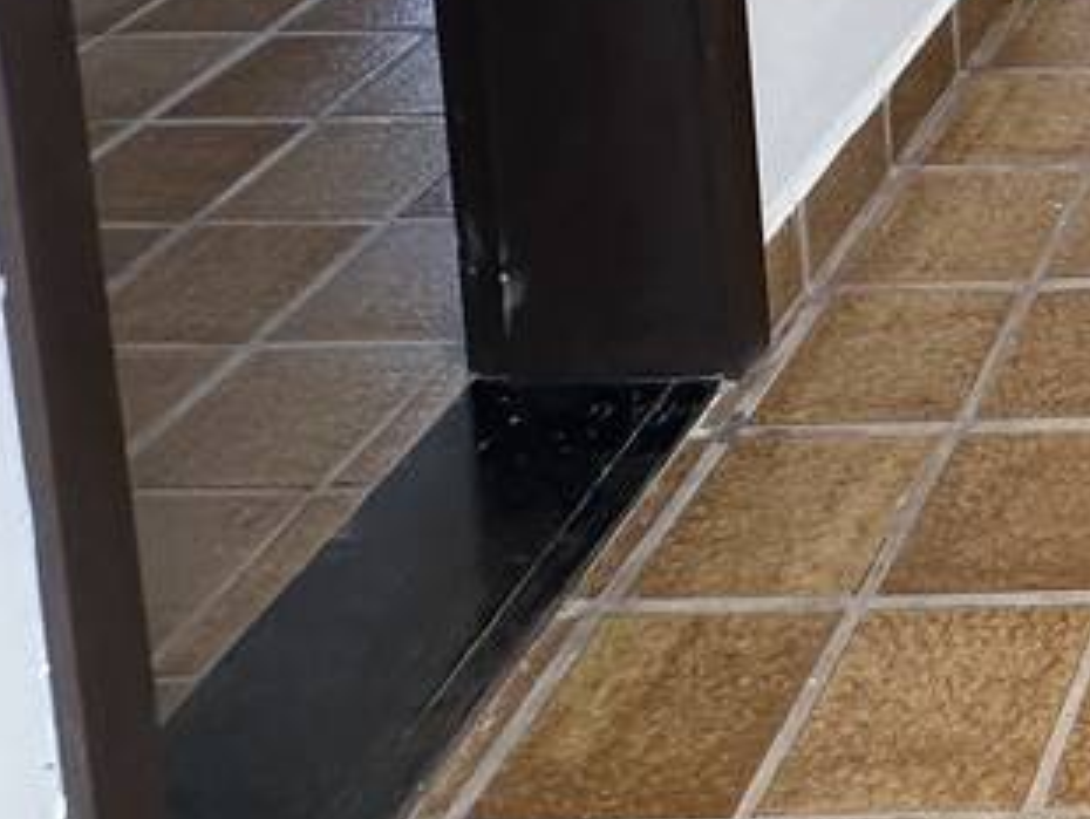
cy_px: -742
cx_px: 1769
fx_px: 2048
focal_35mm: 65
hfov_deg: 22.5
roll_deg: -0.5
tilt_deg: -6.3
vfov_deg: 17.4
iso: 125
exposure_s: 1/99
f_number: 2.2
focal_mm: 2.22
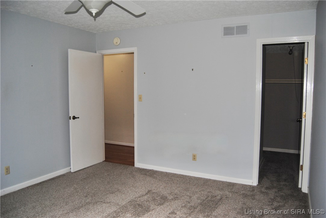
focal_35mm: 27
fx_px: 245
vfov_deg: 48.0
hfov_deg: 67.3
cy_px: 109
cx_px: 163
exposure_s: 1/60
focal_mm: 18
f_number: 3.5
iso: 200
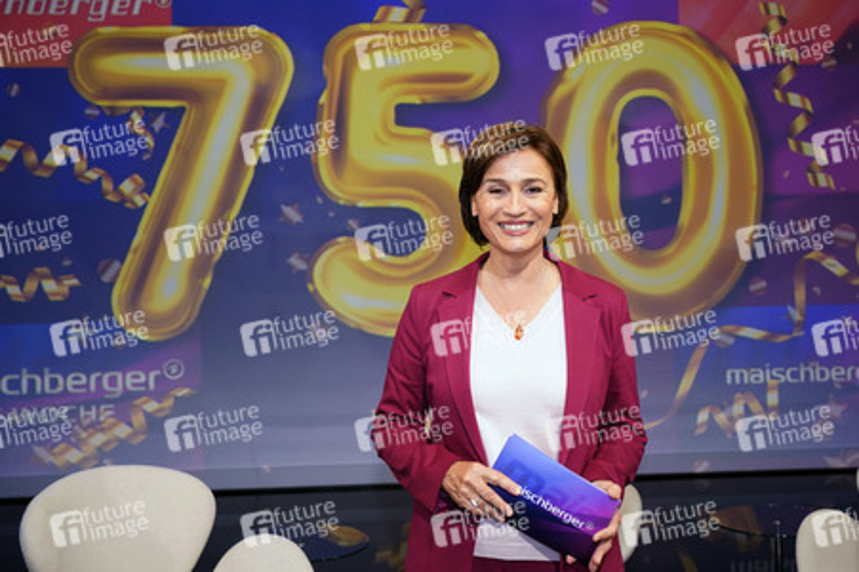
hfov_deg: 54.5
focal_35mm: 35
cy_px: 286
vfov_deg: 37.8
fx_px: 835
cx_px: 430
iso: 2000
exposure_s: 1/125
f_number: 5
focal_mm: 35
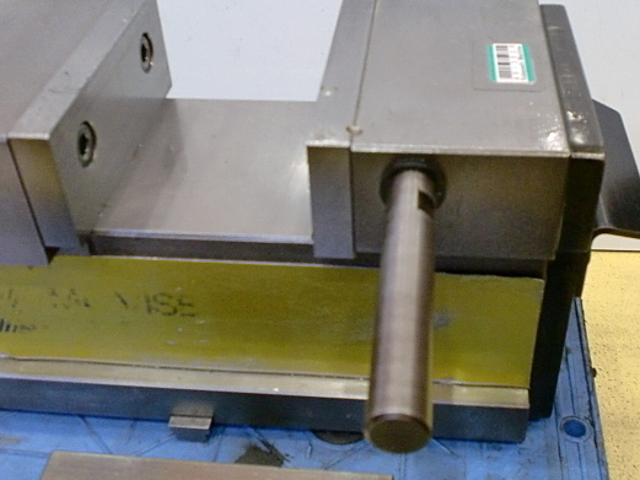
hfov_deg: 43.8
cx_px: 341
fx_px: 795
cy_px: 210
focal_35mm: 43
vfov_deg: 33.6
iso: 400
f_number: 3.1
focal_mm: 6.3
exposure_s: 1/60
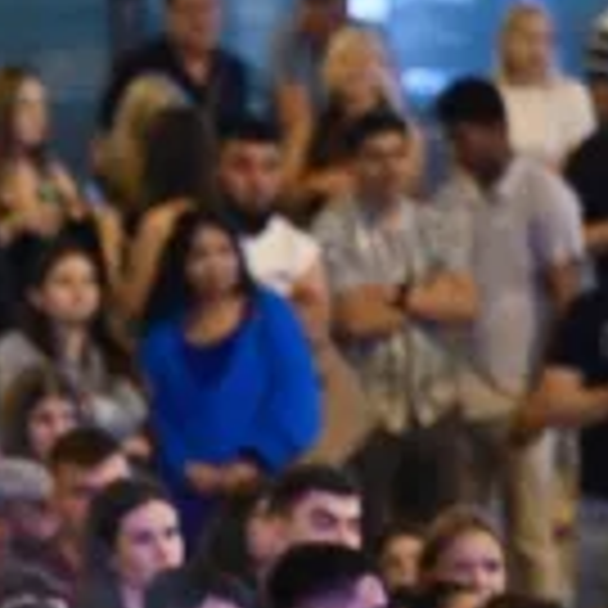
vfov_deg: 2.9
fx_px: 11923
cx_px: -446
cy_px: 993
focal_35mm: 600
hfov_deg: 2.9
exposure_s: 1/125
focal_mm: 125
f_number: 2.8
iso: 4000
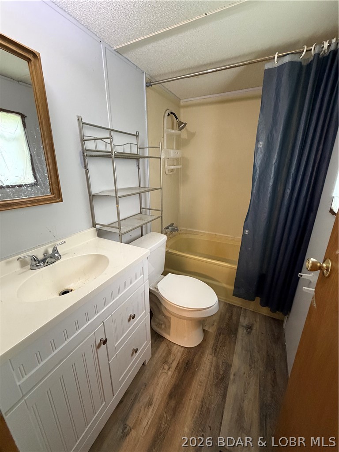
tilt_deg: -17.6
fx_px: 183
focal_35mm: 14
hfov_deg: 85.7
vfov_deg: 102.1
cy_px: 226
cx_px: 170
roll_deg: -0.4
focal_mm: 2.22
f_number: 2.2
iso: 500
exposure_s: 1/60
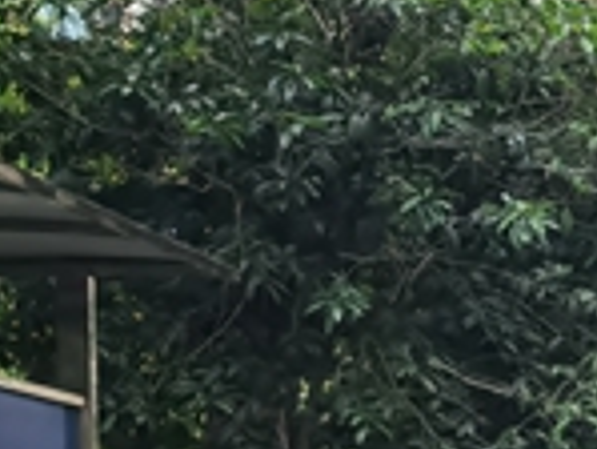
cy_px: 625
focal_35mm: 189
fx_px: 3262
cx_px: 1238
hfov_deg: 9.7
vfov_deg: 7.8
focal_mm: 6.71
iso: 50
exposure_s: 1/1626
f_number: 1.9
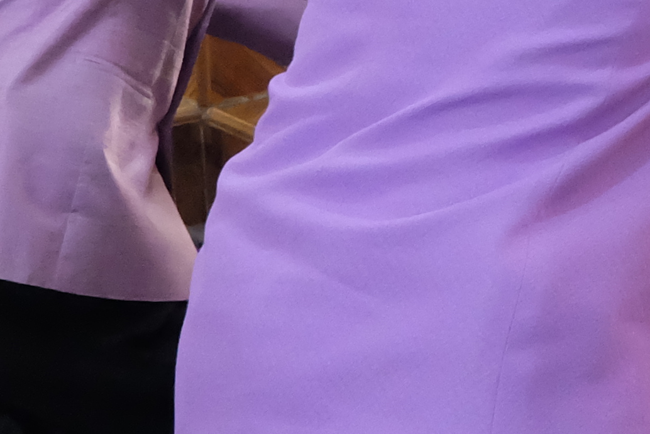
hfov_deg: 13.8
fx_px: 2564
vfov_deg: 9.4
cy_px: -191
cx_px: 884
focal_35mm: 142
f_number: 3.8
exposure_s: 1/100
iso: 6400
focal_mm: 20.1
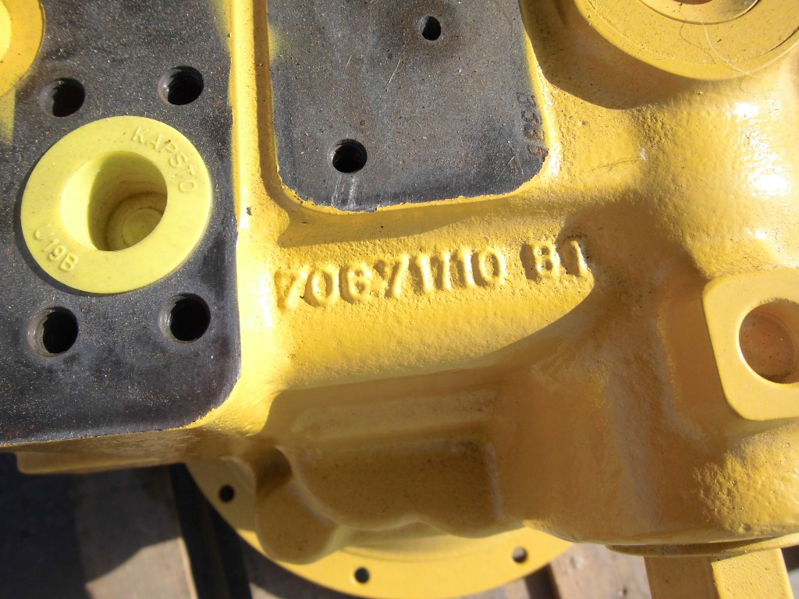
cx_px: 400
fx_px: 600
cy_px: 300
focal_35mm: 26
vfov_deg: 53.1
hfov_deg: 67.3
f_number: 2.8
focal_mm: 4.7
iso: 100
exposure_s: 1/800
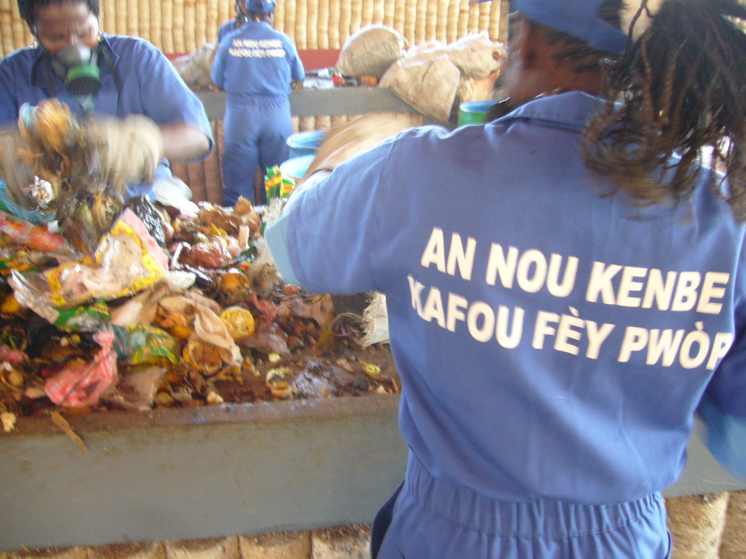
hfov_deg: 52.6
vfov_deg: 40.7
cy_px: 280
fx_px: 754
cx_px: 373
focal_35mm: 35
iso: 200
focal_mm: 5.8
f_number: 2.8
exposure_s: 1/15
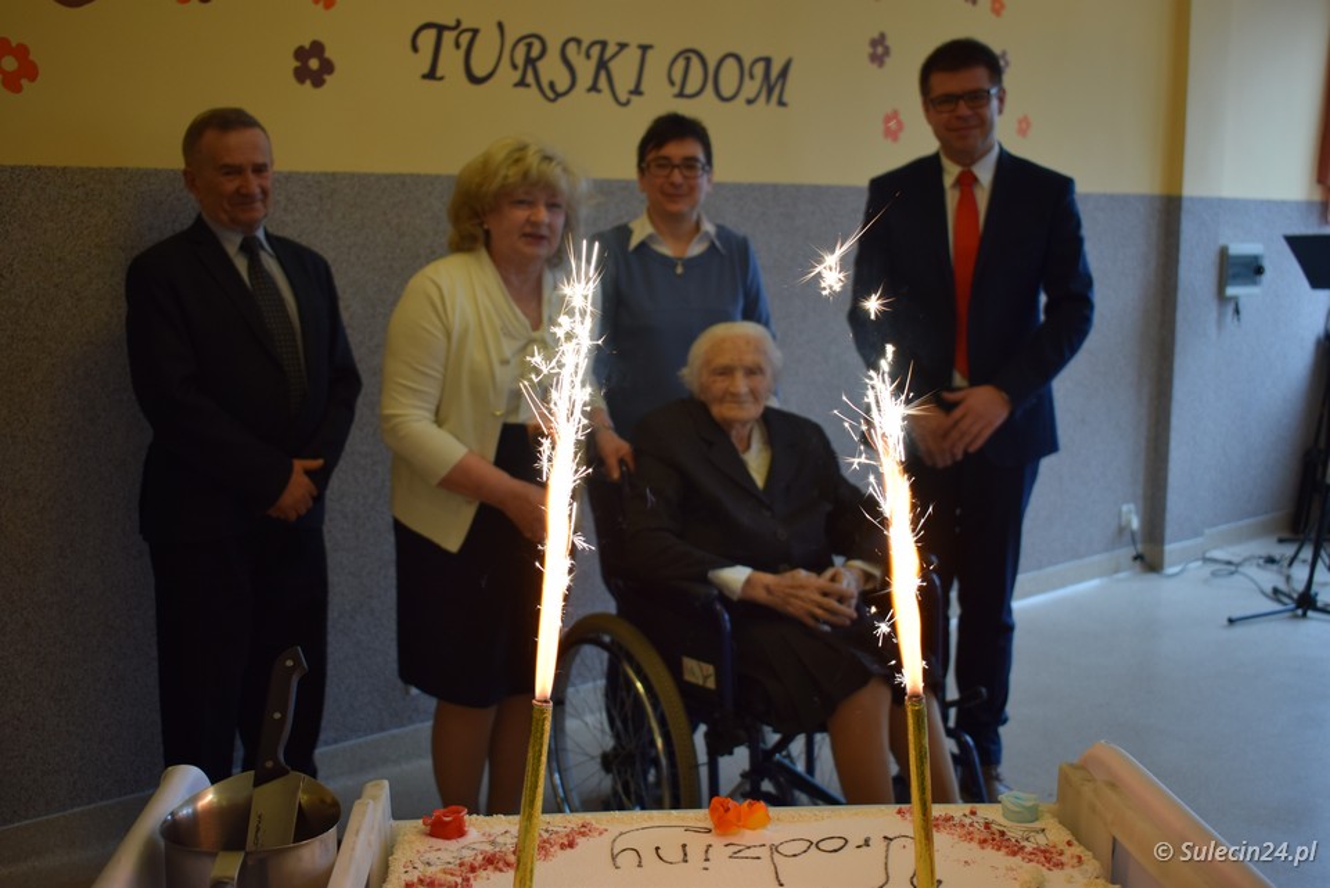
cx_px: 665
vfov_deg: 31.9
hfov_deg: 46.4
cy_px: 444
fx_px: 1552
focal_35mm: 42
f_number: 4.2
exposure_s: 1/60
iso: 400
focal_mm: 28
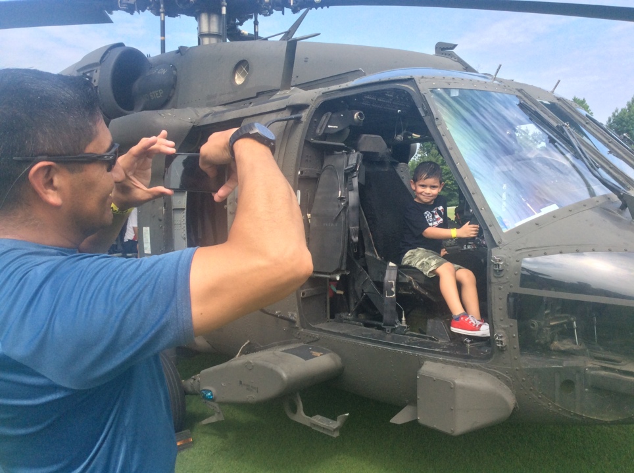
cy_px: 236
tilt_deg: -6.6
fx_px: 585
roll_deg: +2.7
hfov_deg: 56.9
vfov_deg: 44.1
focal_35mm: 32
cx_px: 317
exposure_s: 1/784
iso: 32
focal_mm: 3.3
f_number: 2.4
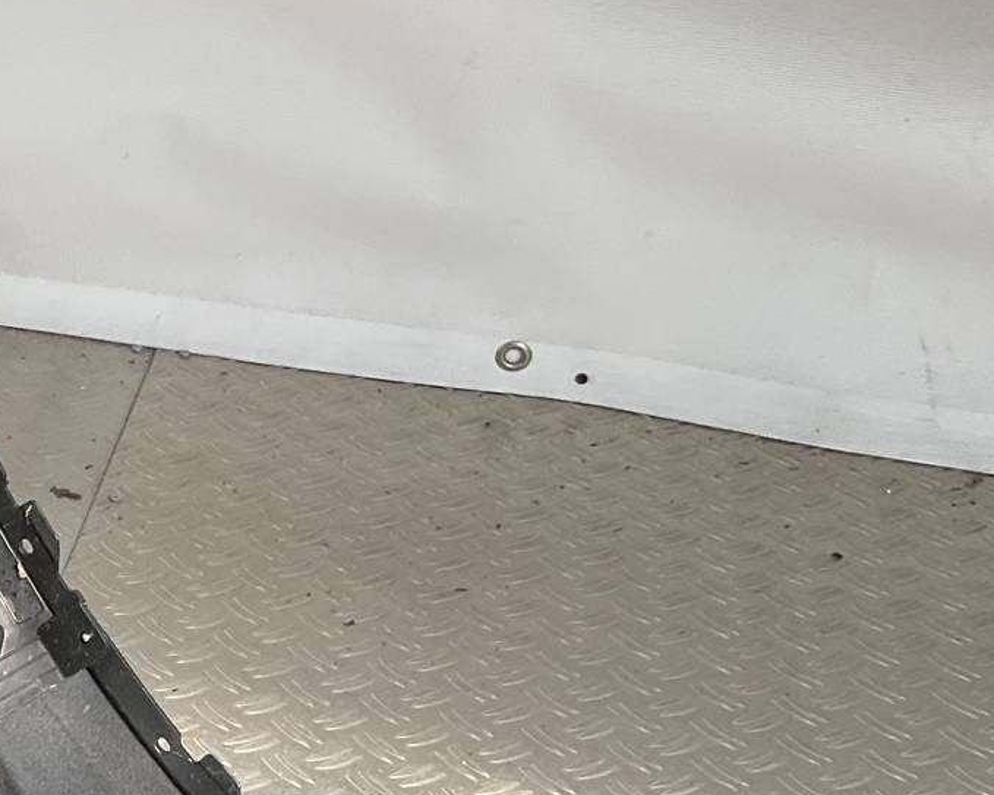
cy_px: 631
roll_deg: -2.4
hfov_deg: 20.2
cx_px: -408
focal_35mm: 84
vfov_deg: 18.1
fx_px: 2471
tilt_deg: -31.8
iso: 16
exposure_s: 1/439
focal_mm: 3
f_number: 1.8
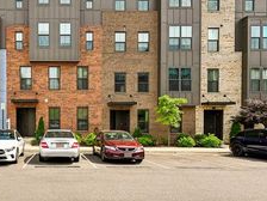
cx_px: 51
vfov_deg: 46.5
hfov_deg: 55.5
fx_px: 231
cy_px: 121
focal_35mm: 30
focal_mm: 14
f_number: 8
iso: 100
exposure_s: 1/125
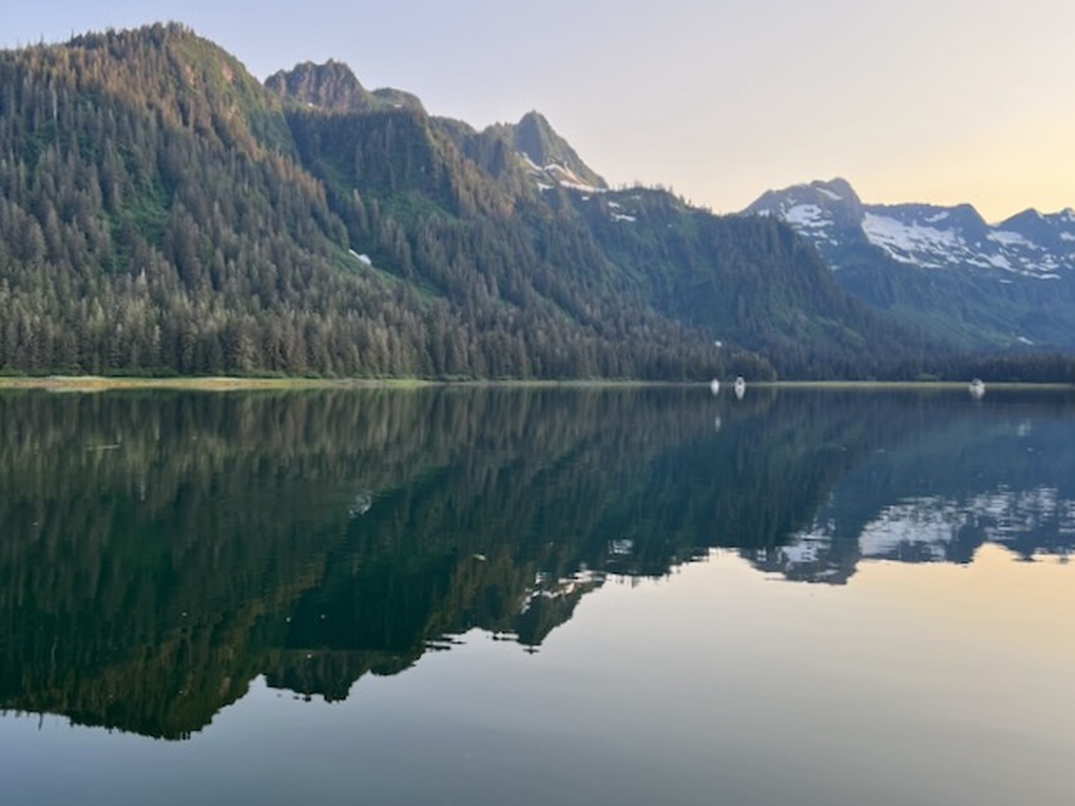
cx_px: 520
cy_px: 389
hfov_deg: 65.3
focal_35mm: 27
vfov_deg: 51.3
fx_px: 838
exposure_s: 1/509
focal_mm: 5.7
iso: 50
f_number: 1.5
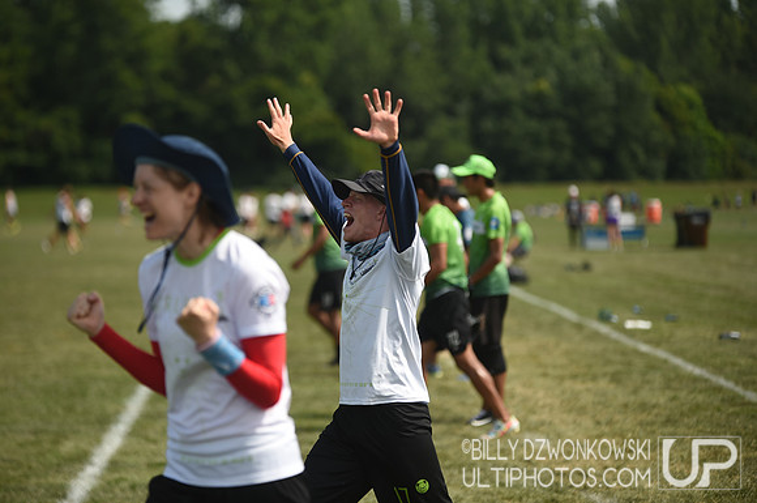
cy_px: 252
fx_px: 3360
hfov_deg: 12.9
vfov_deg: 8.6
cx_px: 378
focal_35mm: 160
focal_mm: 160
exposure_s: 1/1600
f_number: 2.8
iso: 100
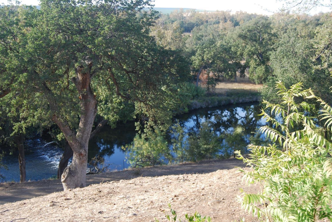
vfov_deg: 32.0
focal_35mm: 42
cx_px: 166
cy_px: 111
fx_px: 388
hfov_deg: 46.4
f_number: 5
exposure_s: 1/100
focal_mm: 28
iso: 200
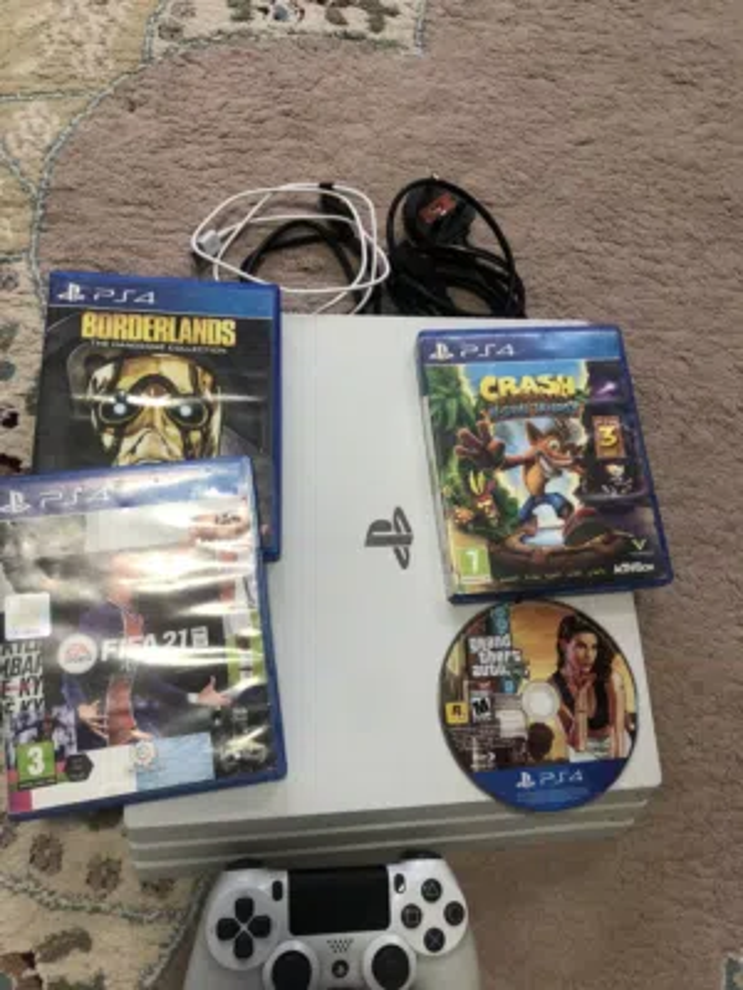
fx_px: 801
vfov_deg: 63.4
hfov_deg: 49.7
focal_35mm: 28
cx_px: 372
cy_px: 495
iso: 40
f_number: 1.8
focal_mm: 4
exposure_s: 1/15
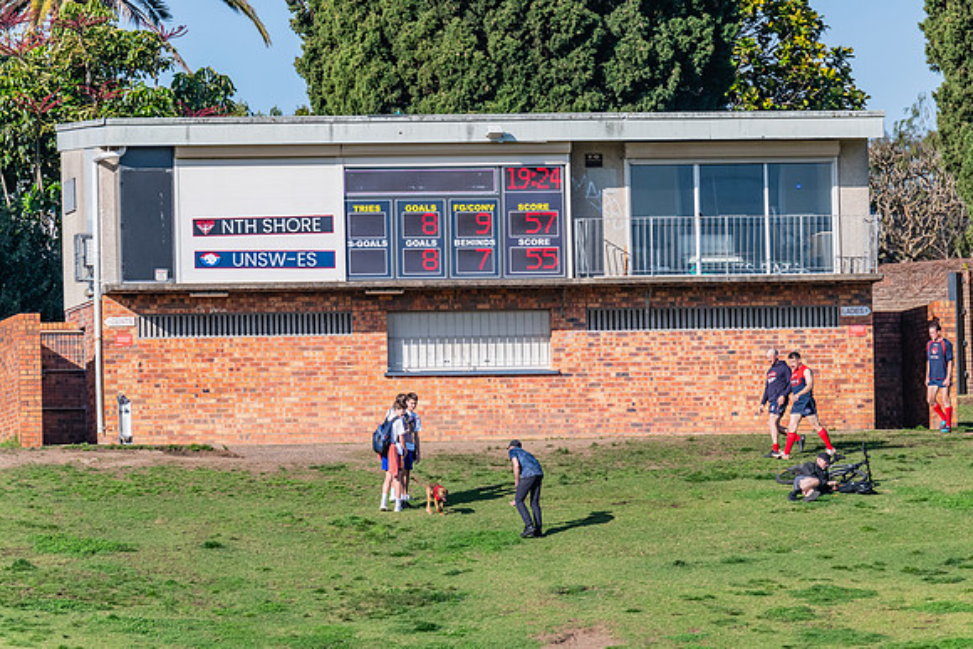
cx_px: 533
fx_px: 12436
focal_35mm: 460
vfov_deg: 3.0
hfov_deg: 4.5
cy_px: 294
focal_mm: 420
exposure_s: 1/1600
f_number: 10
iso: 800
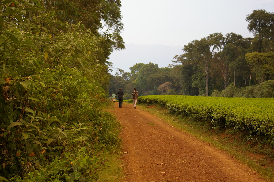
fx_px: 491
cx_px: 137
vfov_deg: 21.0
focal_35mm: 64
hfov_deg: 31.2
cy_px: 91
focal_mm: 43
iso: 400
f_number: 4.5
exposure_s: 1/60
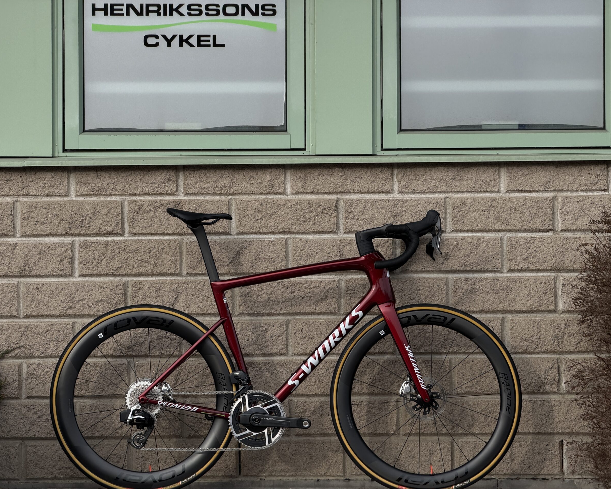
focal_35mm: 105
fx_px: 1899
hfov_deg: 18.3
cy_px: 246
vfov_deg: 14.7
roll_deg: +0.2
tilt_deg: +1.2
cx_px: 289
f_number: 2.8
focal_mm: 16.89
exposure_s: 1/479
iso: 50
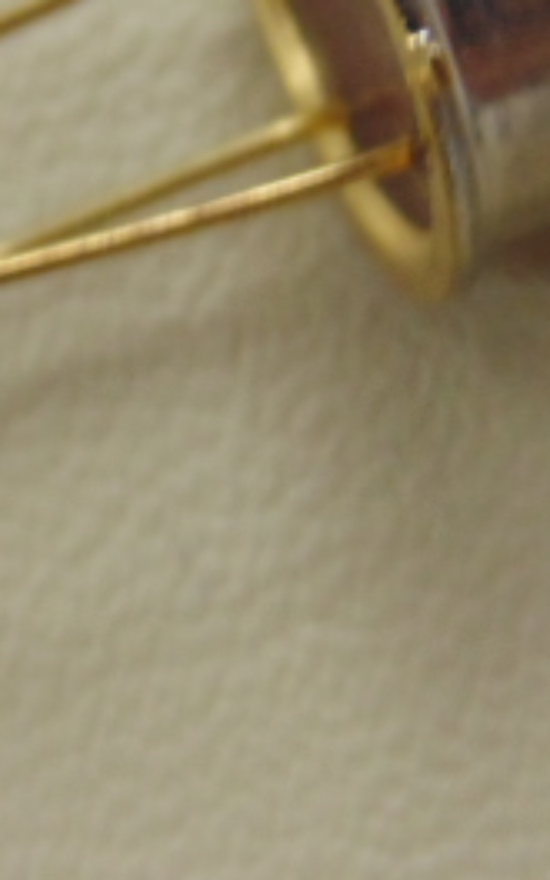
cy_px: 287
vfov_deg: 6.9
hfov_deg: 4.3
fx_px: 7339
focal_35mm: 306
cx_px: 120
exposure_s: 1/30
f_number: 4.8
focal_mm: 21.3
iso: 400
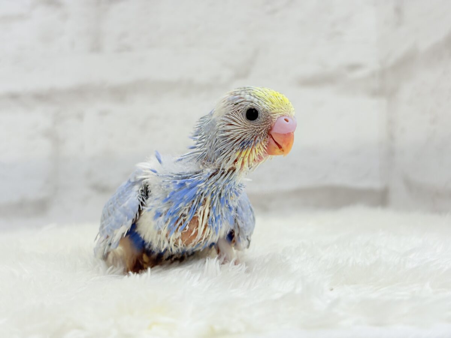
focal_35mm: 52
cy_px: 169
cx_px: 226
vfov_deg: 28.0
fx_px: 677
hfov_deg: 36.8
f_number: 1.6
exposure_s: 1/100
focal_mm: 5.96
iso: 64
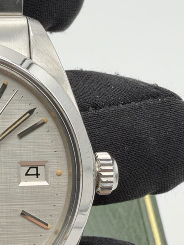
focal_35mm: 81
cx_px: -34
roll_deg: +0.6
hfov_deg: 17.4
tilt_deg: -37.7
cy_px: 197
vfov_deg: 23.7
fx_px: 574
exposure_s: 1/155
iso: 40
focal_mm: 2.22
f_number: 2.2
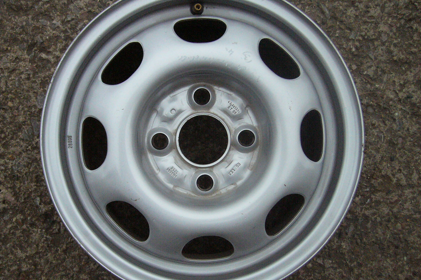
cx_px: 202
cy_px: 144
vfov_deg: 34.2
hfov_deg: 49.6
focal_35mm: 39
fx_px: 456
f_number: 2.8
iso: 400
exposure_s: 1/640
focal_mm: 5.8
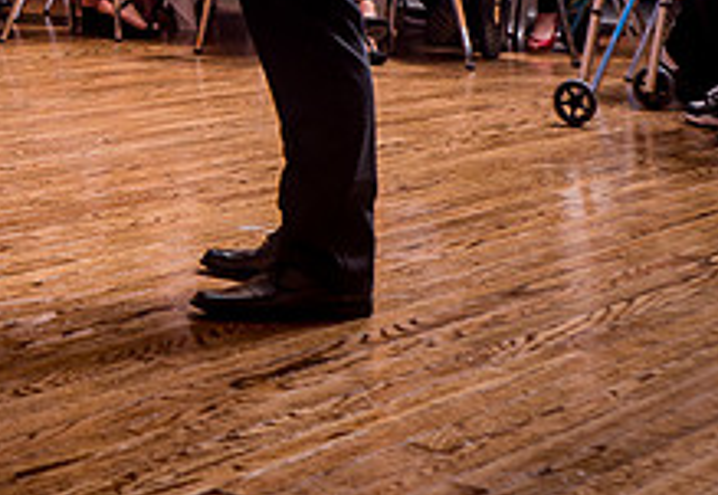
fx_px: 2056
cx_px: -131
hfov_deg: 18.8
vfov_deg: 13.0
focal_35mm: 102
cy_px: -230
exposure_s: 1/125
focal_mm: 28
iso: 200
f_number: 5
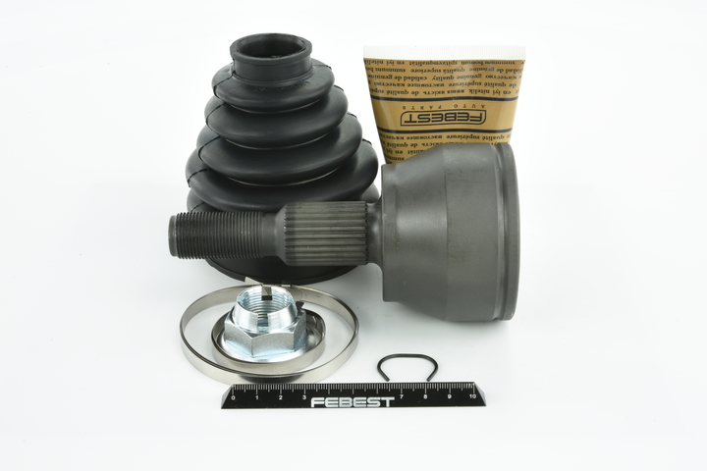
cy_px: 236
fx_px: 1178
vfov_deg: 22.6
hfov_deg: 33.4
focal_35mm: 60
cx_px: 354
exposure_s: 1/2
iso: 64
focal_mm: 60
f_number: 29
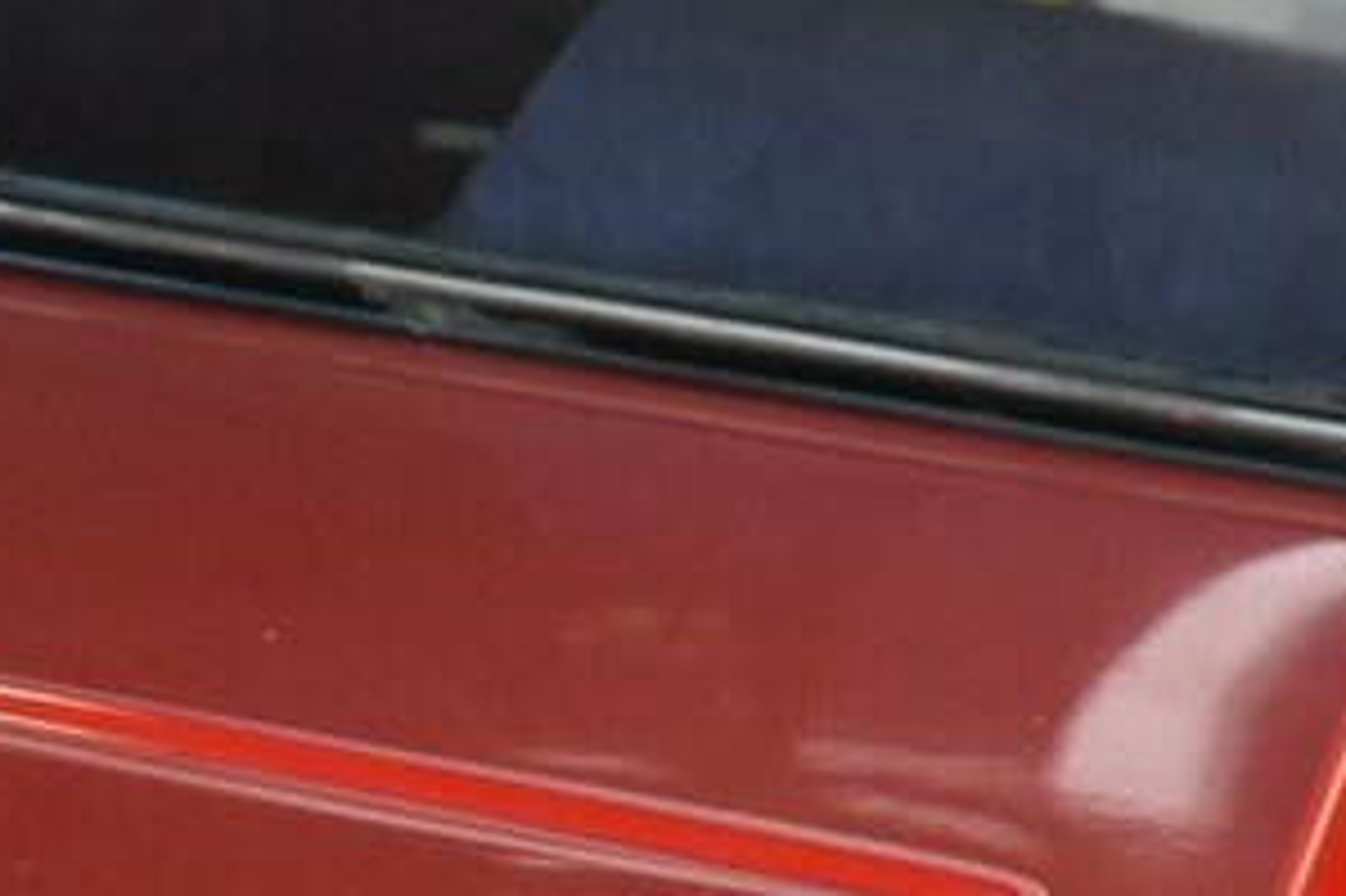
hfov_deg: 9.5
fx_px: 7660
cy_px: -221
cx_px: 2566
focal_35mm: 205
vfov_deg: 6.6
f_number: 4.5
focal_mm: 34
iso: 400
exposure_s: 1/50
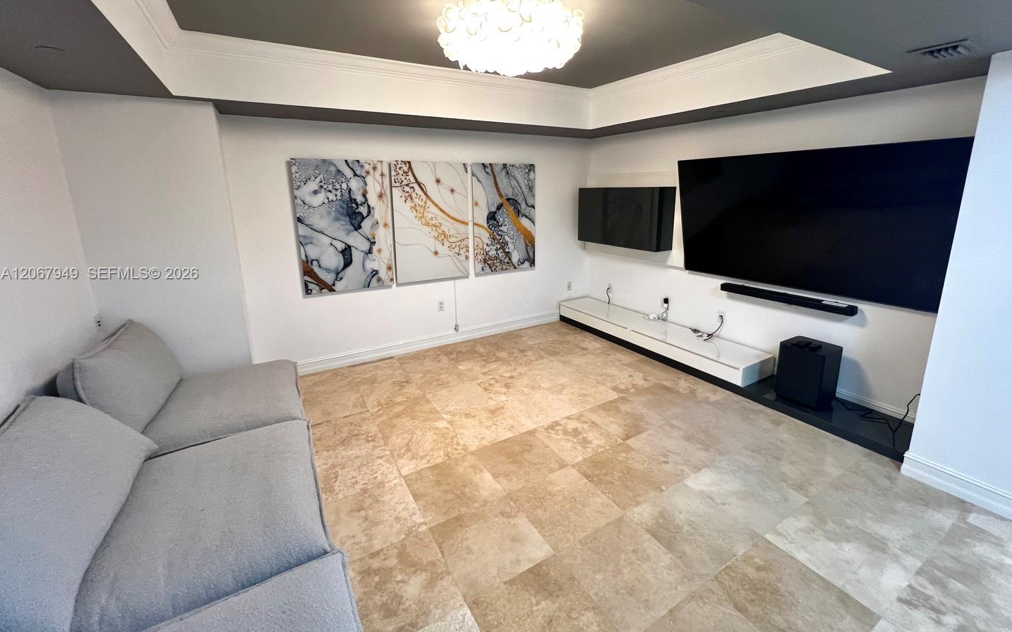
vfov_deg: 78.2
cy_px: 274
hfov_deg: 105.3
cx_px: 512
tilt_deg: -12.4
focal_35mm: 14
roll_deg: +1.0
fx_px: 386
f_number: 1.8
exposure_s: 1/60
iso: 160
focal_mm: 1.57
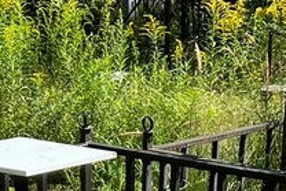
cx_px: 133
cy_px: 405
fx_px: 1057
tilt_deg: -17.6
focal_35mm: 133
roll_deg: -1.2
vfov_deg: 9.5
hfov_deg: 15.4
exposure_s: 1/1698
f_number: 1.5
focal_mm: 5.7
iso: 50
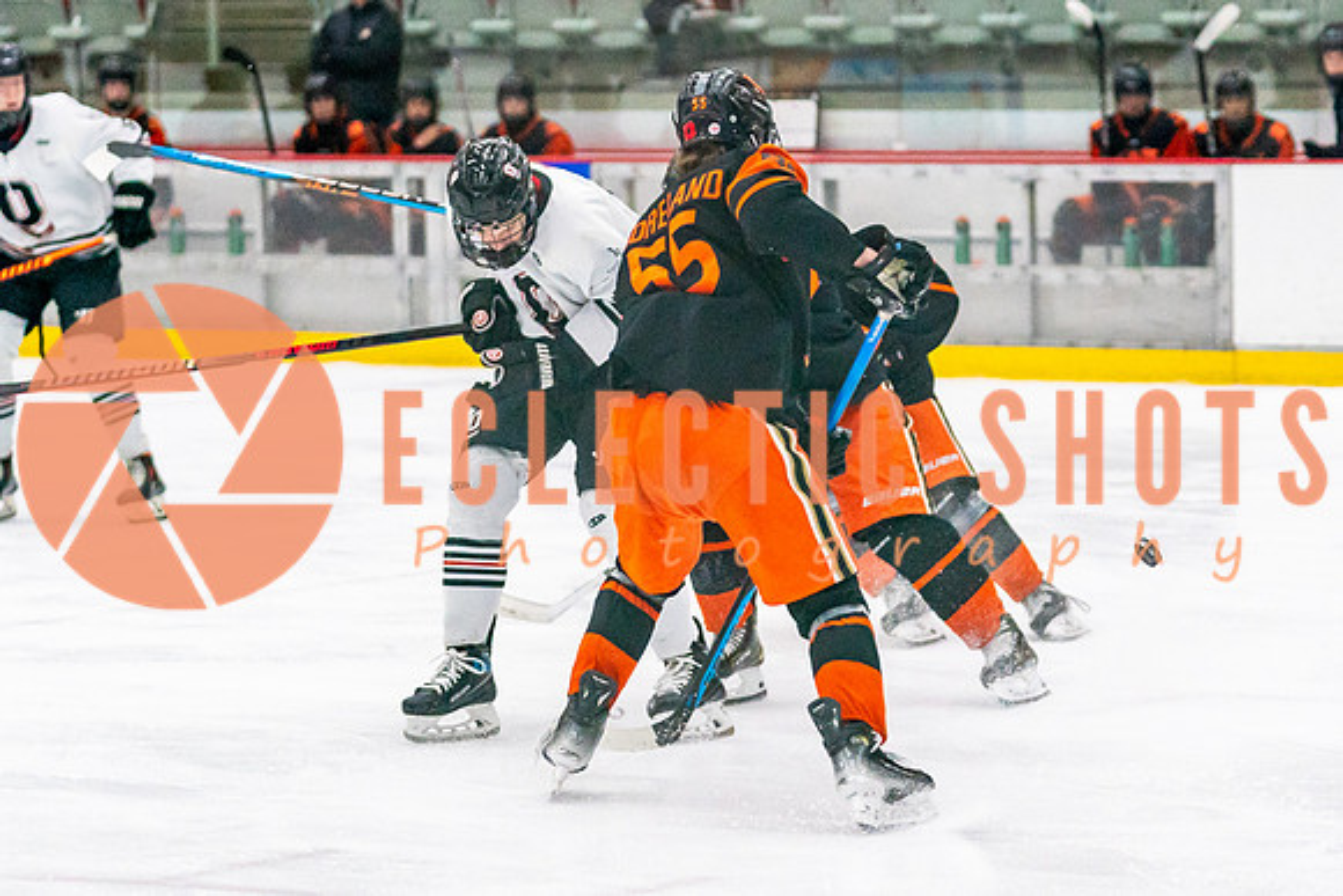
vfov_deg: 8.0
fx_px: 6396
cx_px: 710
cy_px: 536
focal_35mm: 171
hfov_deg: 12.0
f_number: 2.8
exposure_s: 1/1250
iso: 3200
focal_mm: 87
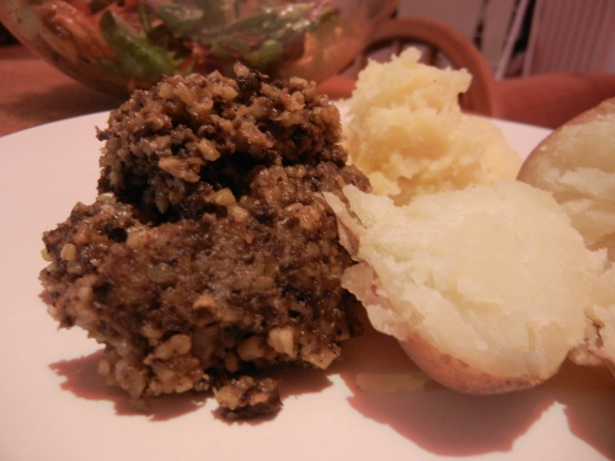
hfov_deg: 60.0
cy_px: 230
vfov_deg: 46.8
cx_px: 308
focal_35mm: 30
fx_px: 533
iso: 400
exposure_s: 1/2.6
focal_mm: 5.4
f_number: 3.5
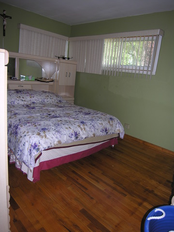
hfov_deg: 56.8
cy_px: 116
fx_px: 161
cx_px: 87
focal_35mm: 24
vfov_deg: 71.6
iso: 50
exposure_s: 1/60.1
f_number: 2.6
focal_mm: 6.1
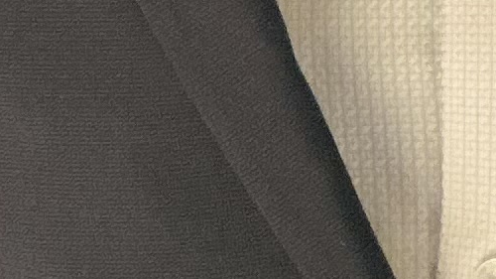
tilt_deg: +0.1
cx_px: 473
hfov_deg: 3.2
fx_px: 8902
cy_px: -859
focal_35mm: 677
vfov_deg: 1.8
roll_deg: +0.2
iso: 80
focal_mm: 9
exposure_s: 1/121
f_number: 2.8
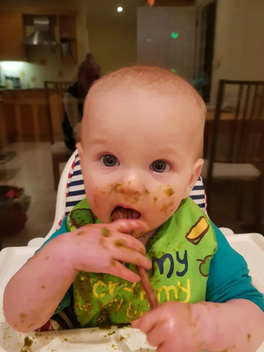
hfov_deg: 48.2
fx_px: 295
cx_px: 137
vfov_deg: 61.5
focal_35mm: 29
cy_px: 196
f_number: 1.7
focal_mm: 4.2
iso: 250
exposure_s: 1/25
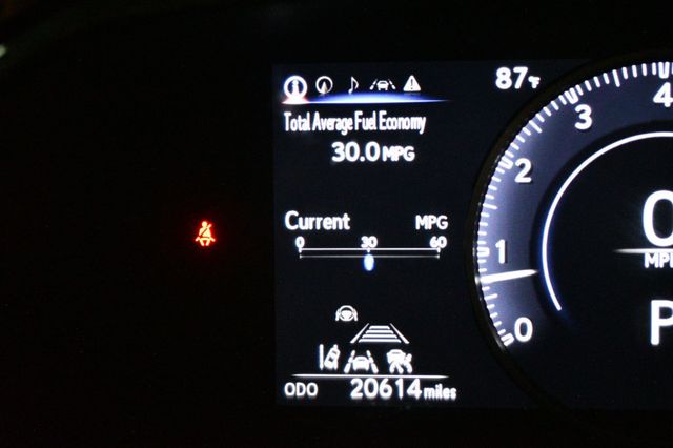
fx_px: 1121
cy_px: 224
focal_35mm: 60
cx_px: 336
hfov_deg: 33.4
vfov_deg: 22.6
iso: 9000
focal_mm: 40
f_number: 5.3
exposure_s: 1/60
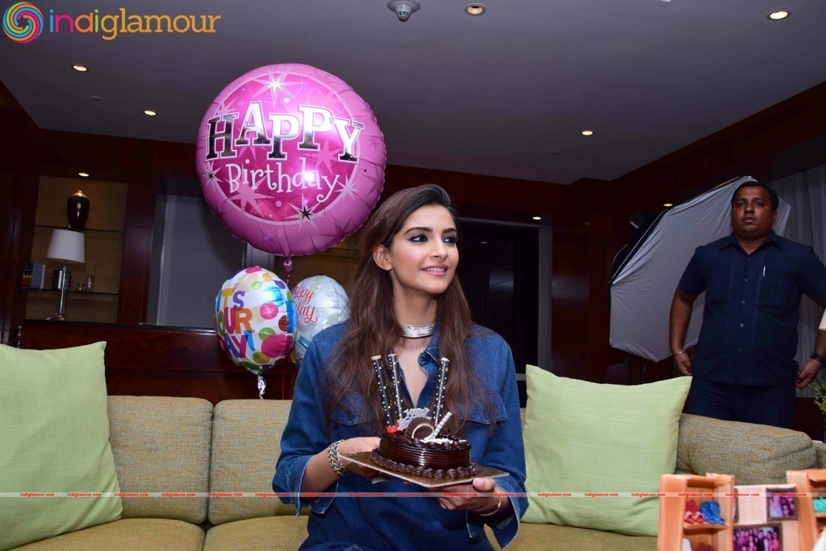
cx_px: 413
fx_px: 688
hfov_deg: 61.9
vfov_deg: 43.6
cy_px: 276
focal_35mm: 30
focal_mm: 20
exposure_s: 1/200
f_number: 5.6
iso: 800
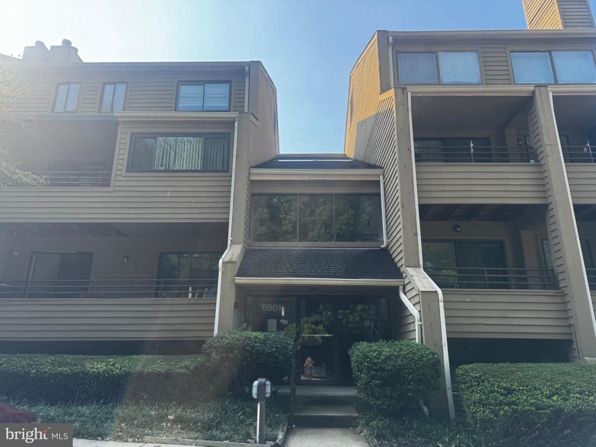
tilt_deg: +19.4
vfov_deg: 56.8
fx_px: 413
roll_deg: -1.1
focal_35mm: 24
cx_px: 298
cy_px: 224
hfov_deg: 71.6
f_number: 1.78
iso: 80
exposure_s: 1/678
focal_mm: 6.76
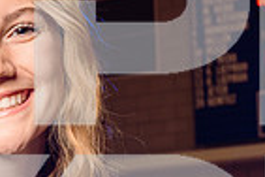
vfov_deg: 8.2
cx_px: 4
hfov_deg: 12.3
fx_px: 1214
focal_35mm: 165
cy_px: 255
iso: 250
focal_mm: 40
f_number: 8
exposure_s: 1/200
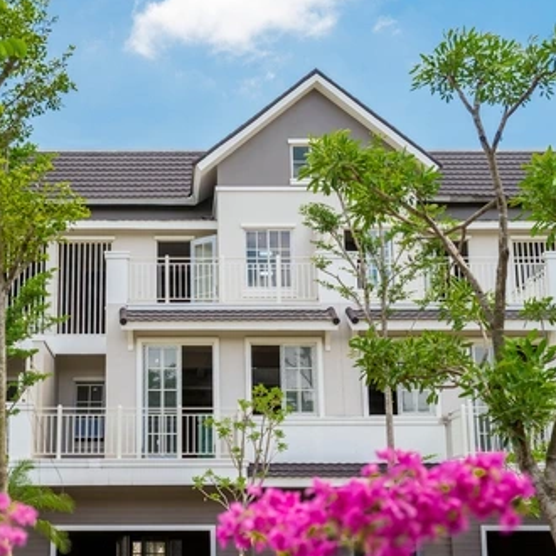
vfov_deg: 26.0
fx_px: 1199
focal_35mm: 66
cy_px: 220
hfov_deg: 25.9
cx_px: 162
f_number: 2.8
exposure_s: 1/1600
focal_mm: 40
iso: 100
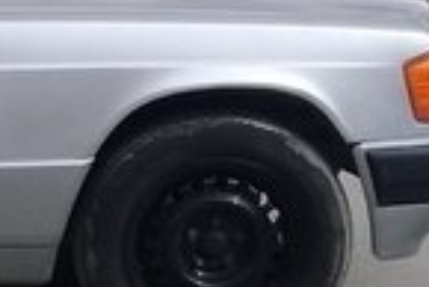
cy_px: 244
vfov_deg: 9.3
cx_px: -382
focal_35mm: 147
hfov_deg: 12.5
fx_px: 1753
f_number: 2.2
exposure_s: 1/1835
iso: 50
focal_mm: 3.3
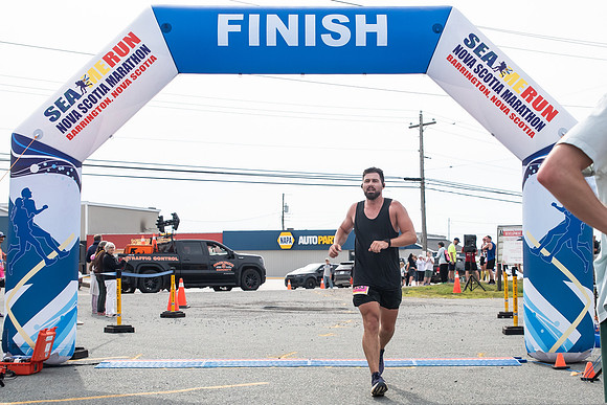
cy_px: 233
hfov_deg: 33.4
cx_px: 350
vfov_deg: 22.7
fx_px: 1008
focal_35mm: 60
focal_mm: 35
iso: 800
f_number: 4
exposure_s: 1/3200
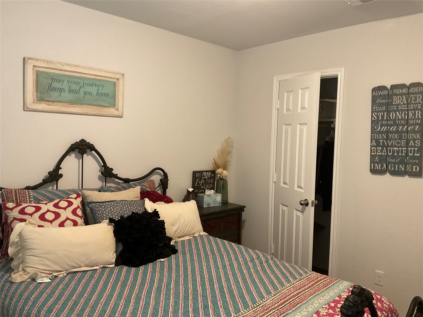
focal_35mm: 29
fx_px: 354
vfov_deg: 48.2
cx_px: 212
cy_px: 158
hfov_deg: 61.7
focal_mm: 3
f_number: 1.8
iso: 250
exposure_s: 1/60
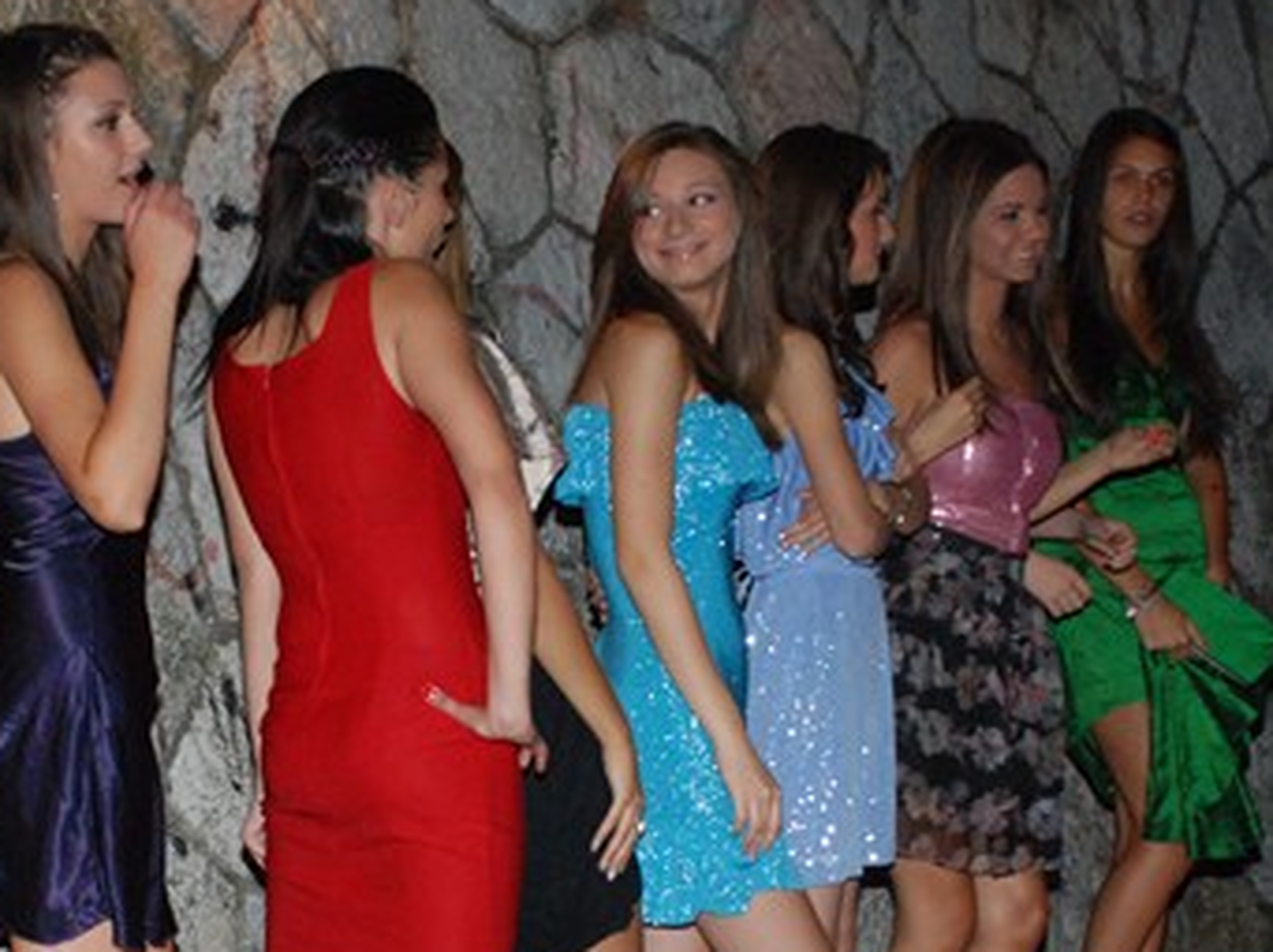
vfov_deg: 14.4
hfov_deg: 19.2
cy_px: 777
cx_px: 439
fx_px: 3751
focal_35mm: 102
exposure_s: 1/80
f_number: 5
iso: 1000
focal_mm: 31
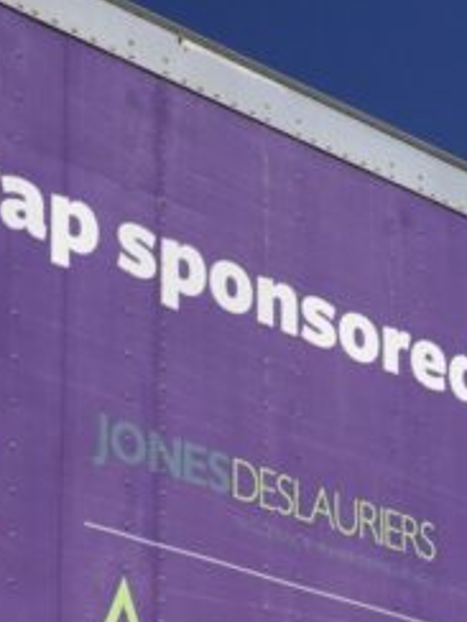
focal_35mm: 121
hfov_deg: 12.1
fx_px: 2177
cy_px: 1170
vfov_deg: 14.1
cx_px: 18
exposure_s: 1/320
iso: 200
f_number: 22
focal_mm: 30
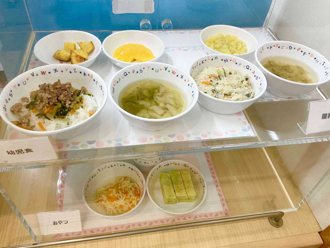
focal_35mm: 29
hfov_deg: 61.7
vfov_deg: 48.2
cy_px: 124
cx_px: 165
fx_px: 276
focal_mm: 3
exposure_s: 1/60
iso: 50
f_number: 1.8
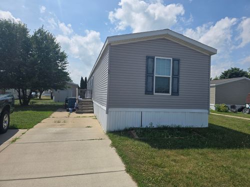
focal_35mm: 23
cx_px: 125
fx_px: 166
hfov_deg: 73.9
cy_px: 94
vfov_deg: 58.9
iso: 12
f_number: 1.7
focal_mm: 6.3
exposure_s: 1/1238
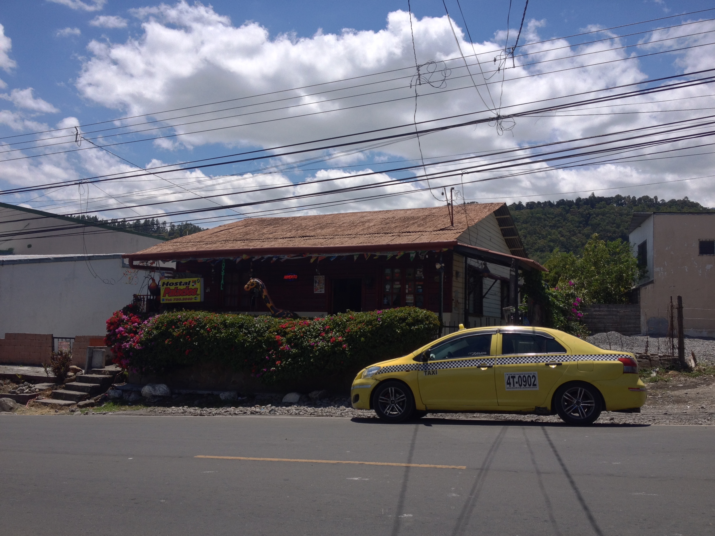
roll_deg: -0.8
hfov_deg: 52.6
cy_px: 268
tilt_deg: +2.6
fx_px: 723
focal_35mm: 35
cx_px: 358
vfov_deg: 40.7
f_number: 2.4
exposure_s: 1/1314
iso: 50
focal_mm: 4.28
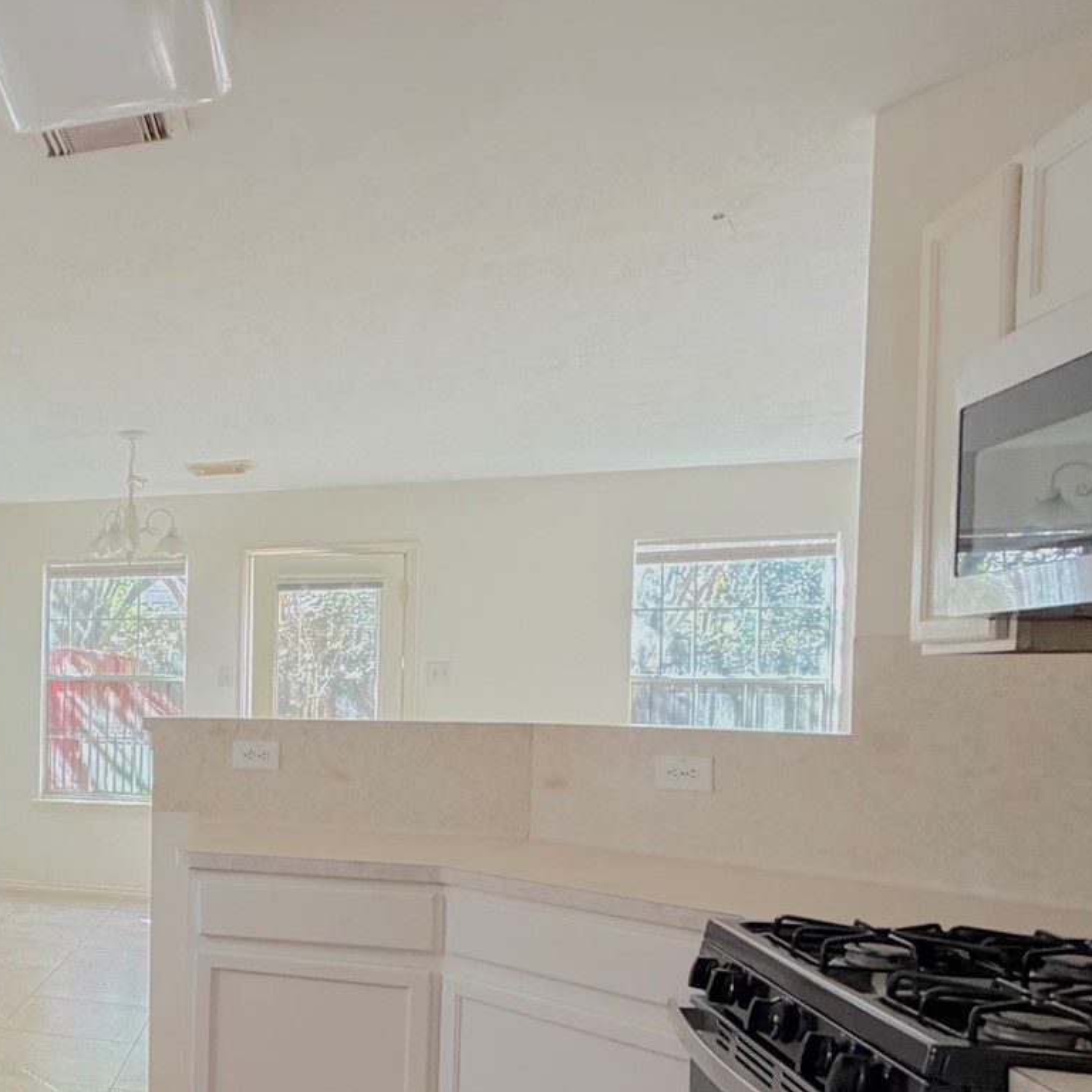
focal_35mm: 33
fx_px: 1178
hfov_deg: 39.7
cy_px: 721
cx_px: -131
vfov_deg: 49.0
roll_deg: -0.2
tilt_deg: -1.4
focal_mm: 2.22
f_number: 2.2
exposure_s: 1/94
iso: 320
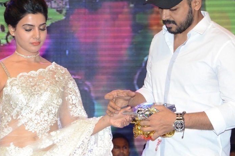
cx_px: 101
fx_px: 1544
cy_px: 85
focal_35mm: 237
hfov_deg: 8.7
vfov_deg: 5.8
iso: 1000
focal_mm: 92
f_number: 5.6
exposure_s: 1/125
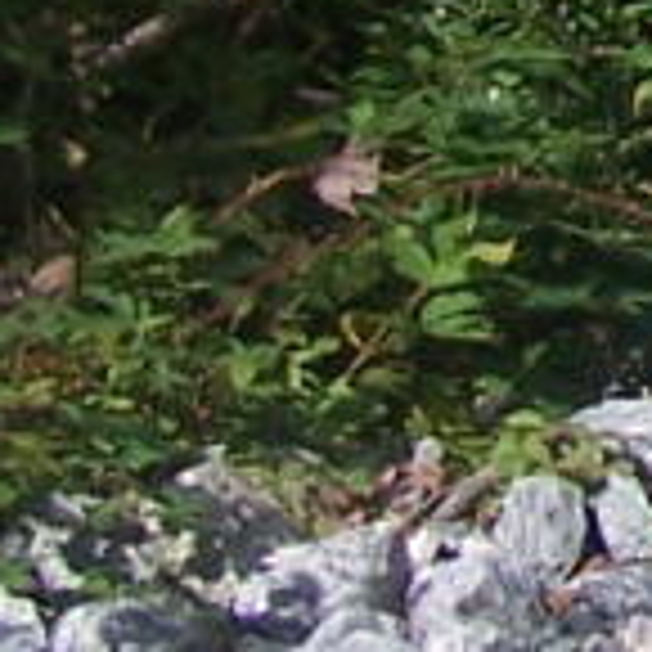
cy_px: -843
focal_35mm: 332
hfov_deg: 4.9
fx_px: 7075
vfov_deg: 5.1
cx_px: 2298
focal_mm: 6.7
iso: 80
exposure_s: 1/640
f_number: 4
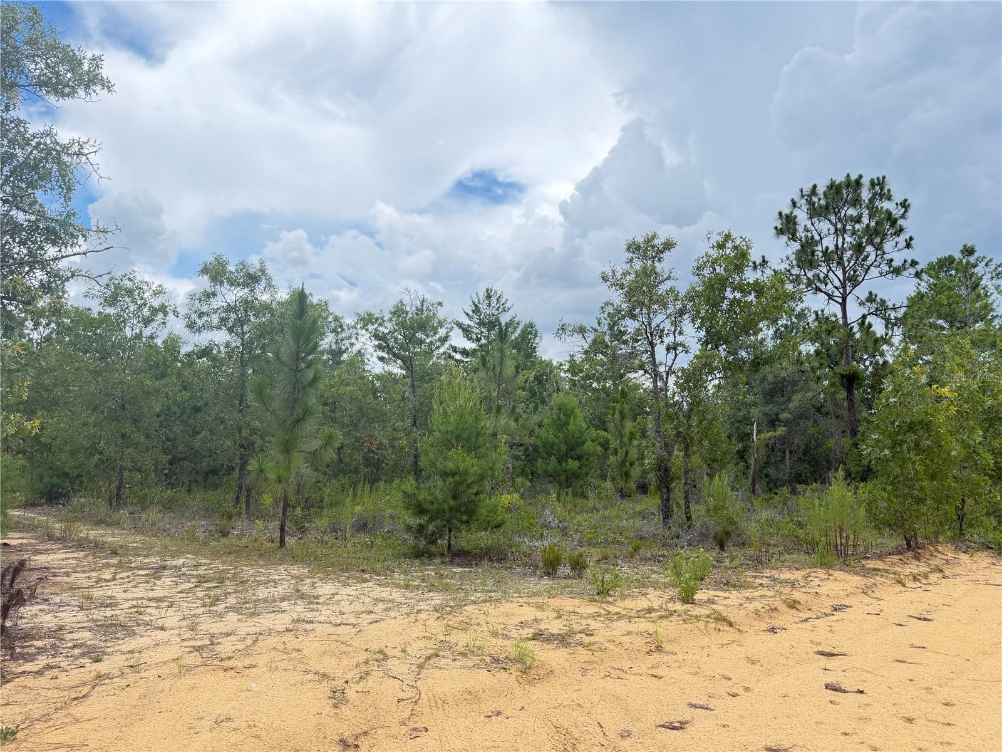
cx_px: 501
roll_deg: -1.3
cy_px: 376
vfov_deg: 56.8
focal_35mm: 24
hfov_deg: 71.6
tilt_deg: +6.6
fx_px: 695
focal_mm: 6.76
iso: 100
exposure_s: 1/1271
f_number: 1.78
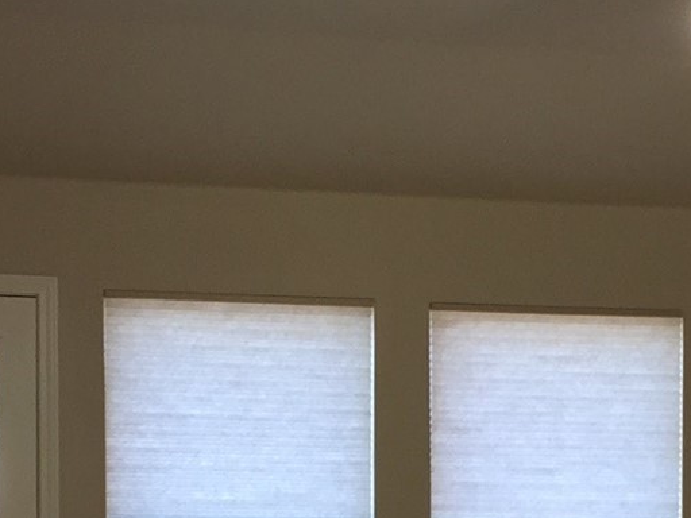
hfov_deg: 17.0
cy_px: 750
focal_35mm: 116
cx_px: 402
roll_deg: -0.5
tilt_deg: -3.8
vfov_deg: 12.2
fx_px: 2316
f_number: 2.2
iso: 64
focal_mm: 4.15
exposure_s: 1/30
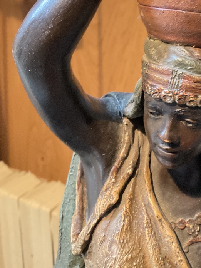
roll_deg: -1.4
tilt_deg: -11.7
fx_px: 387
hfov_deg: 28.4
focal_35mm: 50
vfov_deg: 36.8
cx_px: 165
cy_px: 53
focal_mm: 3
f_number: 1.8
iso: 400
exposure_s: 1/30
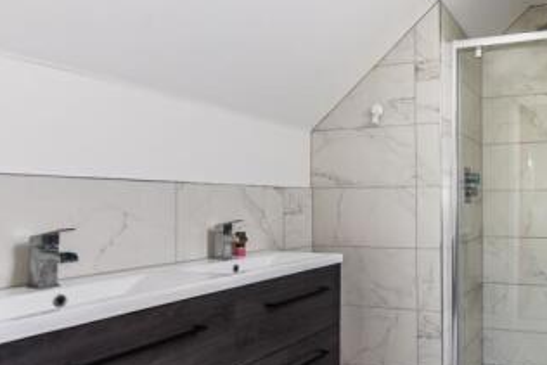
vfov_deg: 44.9
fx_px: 441
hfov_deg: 58.7
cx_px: 438
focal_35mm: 29
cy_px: 212
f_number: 9
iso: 400
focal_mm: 14
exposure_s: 1/13
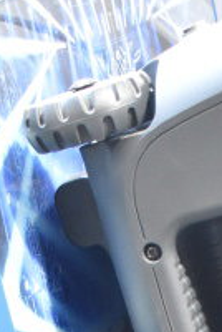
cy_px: 740
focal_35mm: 171
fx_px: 1579
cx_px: 338
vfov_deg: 10.6
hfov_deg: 7.9
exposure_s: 1/40
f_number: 4
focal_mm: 25
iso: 2500
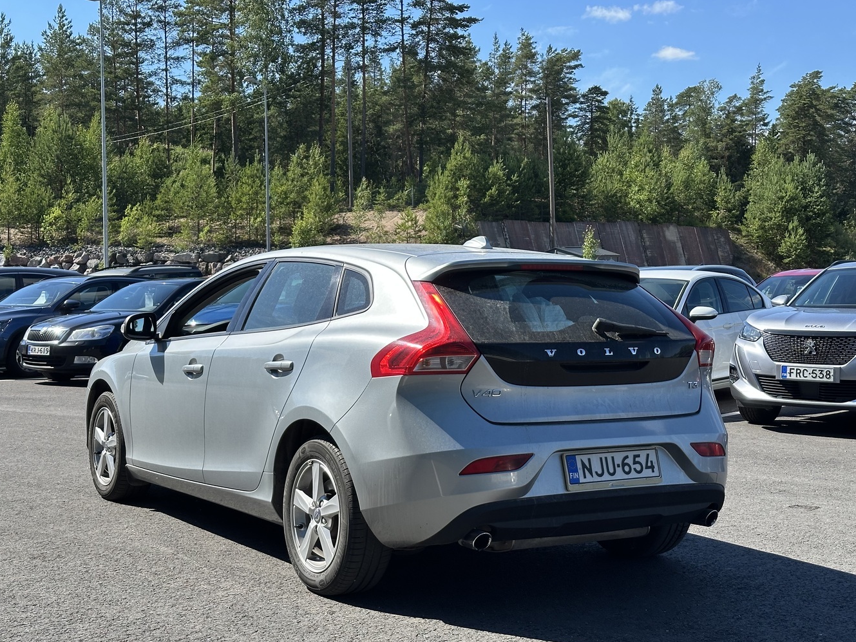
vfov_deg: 28.0
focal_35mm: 52
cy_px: 335
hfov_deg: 36.8
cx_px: 413
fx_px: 1286
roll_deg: +0.6
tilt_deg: -2.1
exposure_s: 1/2358
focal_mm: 6.86
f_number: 1.78
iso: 64
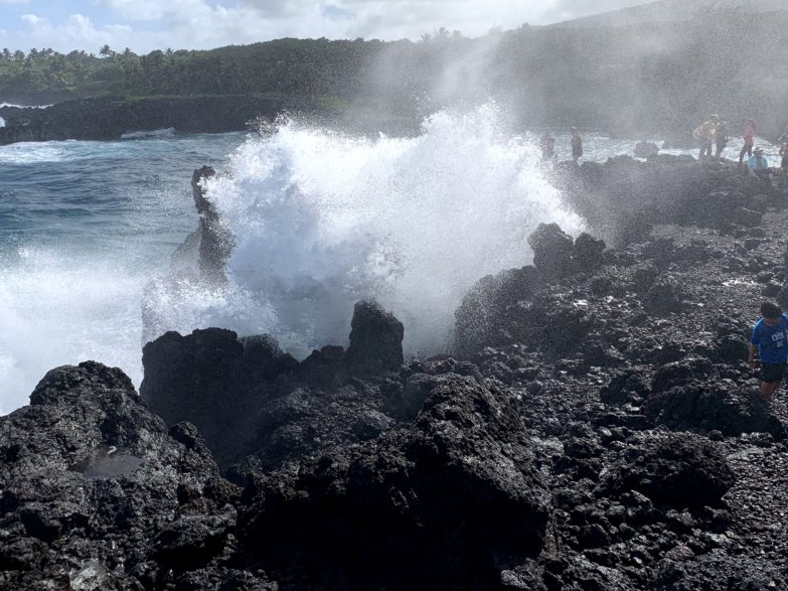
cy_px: 214
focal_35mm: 34
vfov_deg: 41.4
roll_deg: -0.4
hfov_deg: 54.0
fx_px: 774
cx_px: 393
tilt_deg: -7.5
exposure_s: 1/4464
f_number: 1.8
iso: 25
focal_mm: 4.25
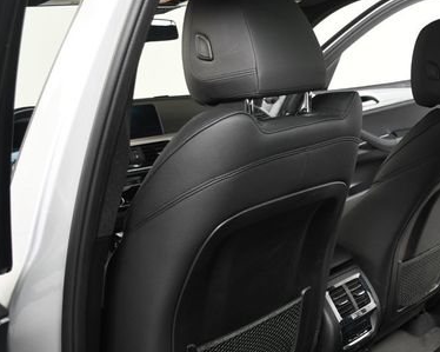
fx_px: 690
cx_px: 315
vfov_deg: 28.5
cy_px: 207
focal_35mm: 53
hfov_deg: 34.8
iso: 100
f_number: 4
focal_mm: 22
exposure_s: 1/160
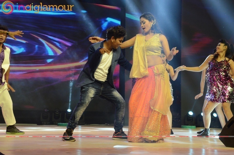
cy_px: 78
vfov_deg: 20.1
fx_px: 438
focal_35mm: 68
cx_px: 117
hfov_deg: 29.9
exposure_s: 1/125
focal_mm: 45
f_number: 7.1
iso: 2500
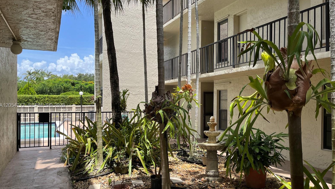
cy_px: 106
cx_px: 170
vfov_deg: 40.1
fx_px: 258
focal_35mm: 29
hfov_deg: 66.1
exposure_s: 1/1580
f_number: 1.6
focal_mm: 5.1
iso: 50
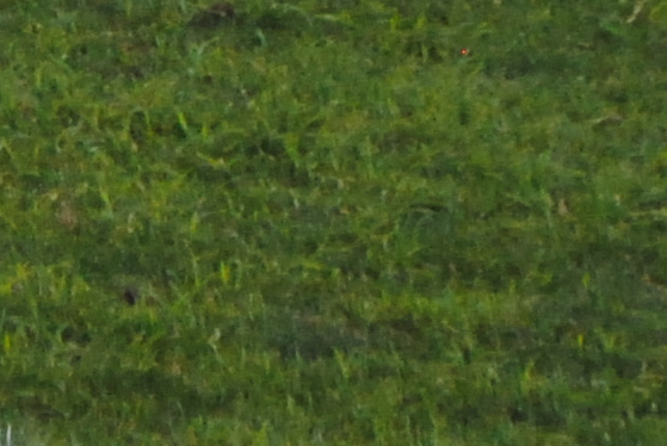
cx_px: -1067
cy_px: -617
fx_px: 10599
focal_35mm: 571
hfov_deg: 3.5
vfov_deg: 2.4
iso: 800
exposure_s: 1/250
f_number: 5.6
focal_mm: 55
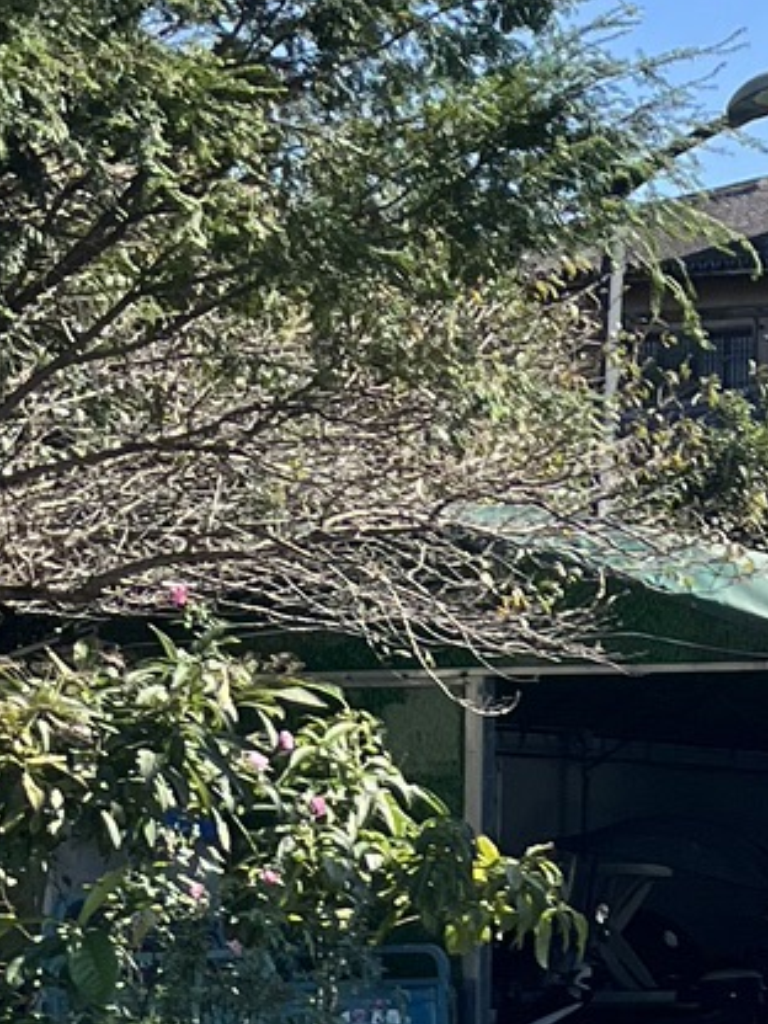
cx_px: 1733
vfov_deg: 15.5
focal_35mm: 125
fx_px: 3698
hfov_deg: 10.5
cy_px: 1004
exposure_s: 1/1623
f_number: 1.6
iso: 50
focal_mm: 5.1
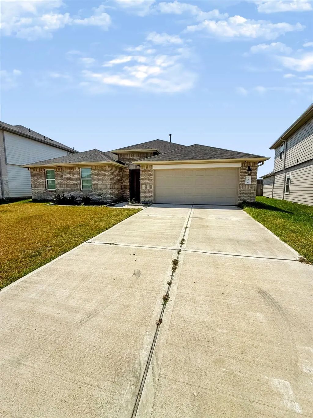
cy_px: 209
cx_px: 156
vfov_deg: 102.1
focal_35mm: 14
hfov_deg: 85.7
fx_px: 169
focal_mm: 2.22
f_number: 2.2
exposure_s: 1/6173
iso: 50
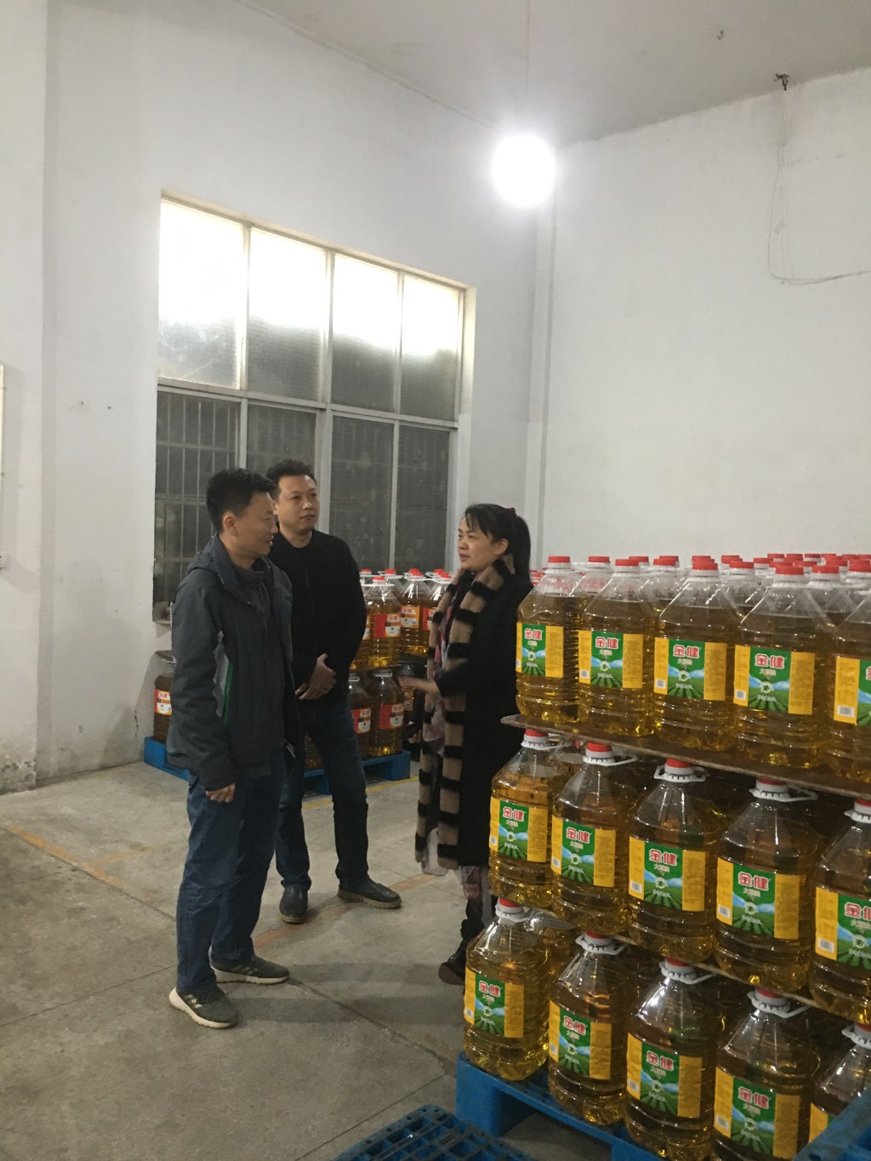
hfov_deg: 48.2
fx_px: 973
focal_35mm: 29
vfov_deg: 61.7
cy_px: 580
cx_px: 436
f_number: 2.2
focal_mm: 4.15
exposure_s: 1/8
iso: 100
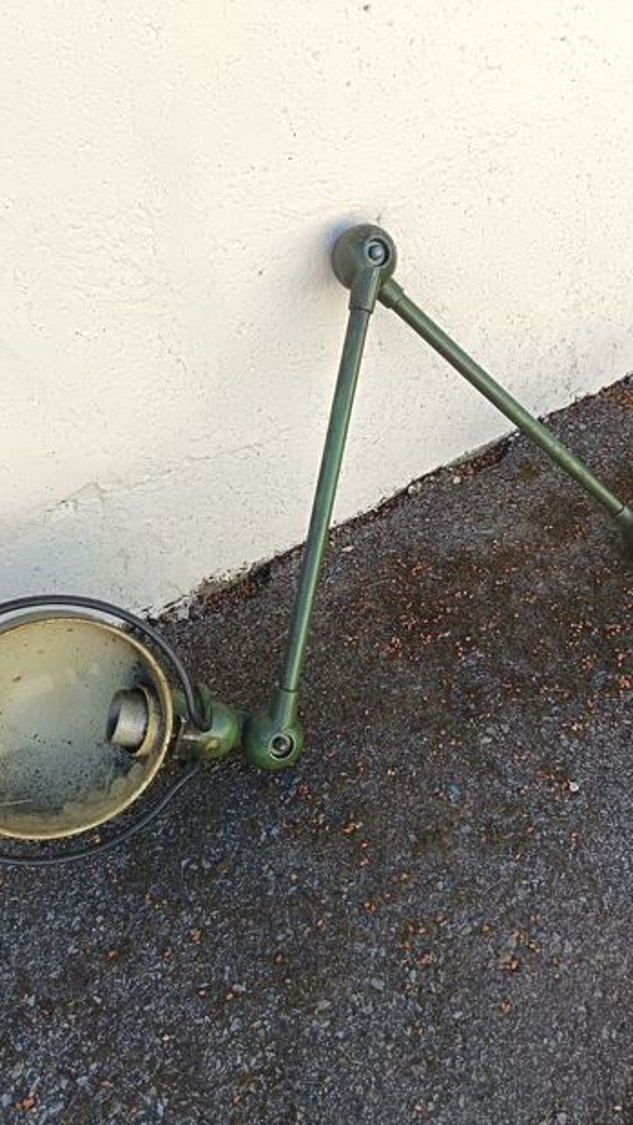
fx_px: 805
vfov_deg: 69.8
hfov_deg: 42.9
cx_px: 346
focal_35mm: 27
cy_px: 573
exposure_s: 1/161
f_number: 1.75
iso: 100
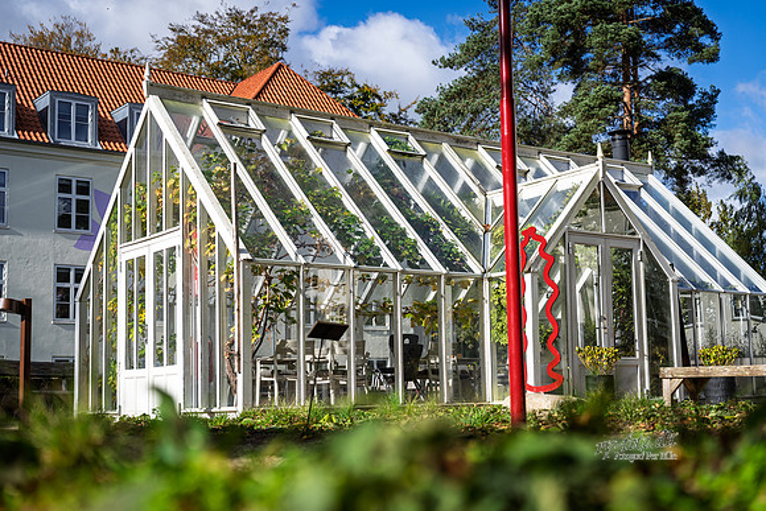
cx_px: 383
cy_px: 256
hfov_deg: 39.6
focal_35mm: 50
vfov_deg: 27.0
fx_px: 1064
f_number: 2.8
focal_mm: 50
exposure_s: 1/1600
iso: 64
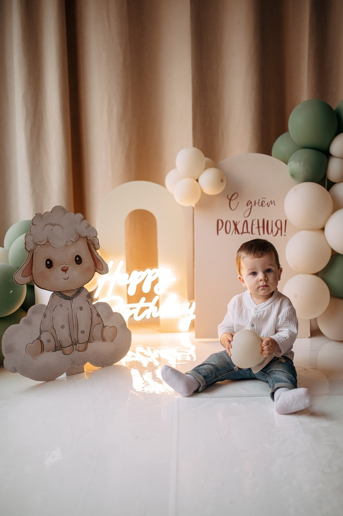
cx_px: 172
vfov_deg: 54.5
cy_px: 258
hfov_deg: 37.8
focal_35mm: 35
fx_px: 501
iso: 500
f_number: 1.4
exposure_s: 1/320
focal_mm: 35
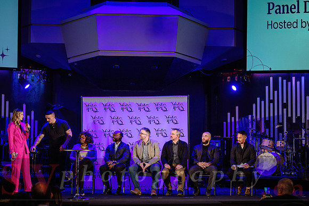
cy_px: 109
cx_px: 166
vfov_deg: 18.0
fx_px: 649
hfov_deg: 26.8
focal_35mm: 76
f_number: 4
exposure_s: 1/250
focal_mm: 70
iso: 1600
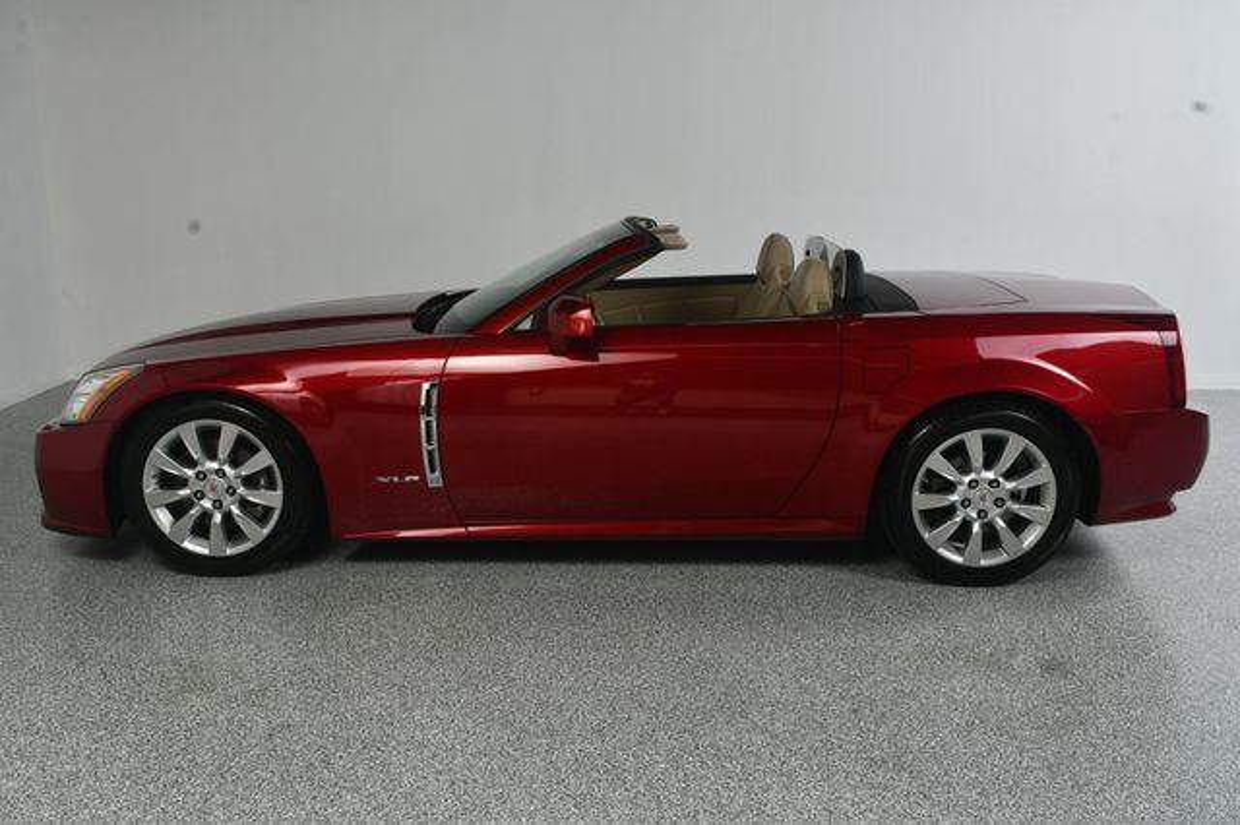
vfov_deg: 39.9
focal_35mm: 33
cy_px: 412
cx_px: 620
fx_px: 1136
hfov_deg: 57.2
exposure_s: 1/160
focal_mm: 22
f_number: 13
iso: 100
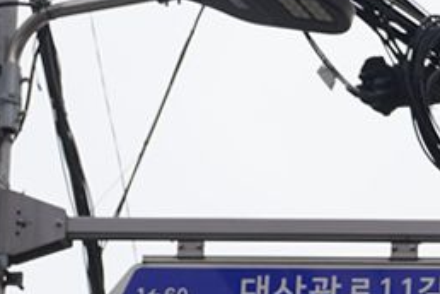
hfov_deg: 9.9
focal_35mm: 186
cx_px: 1004
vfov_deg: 6.4
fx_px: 2273
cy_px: 1058
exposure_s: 1/100
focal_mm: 24
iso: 100
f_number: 5.6
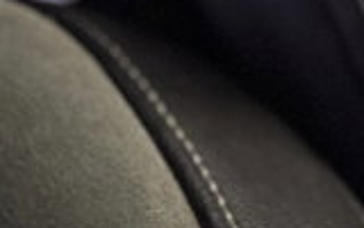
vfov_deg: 5.4
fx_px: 2391
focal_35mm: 241
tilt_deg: -56.3
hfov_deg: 8.1
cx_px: 846
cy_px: -41
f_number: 1.78
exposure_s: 1/15
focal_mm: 6.76
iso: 3200
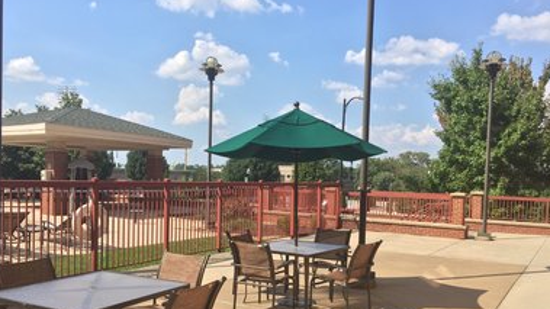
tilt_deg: +1.1
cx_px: 277
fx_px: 467
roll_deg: -0.7
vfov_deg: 36.3
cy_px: 202
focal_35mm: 32
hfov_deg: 61.0
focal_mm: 4.15
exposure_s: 1/30
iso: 200
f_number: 2.2
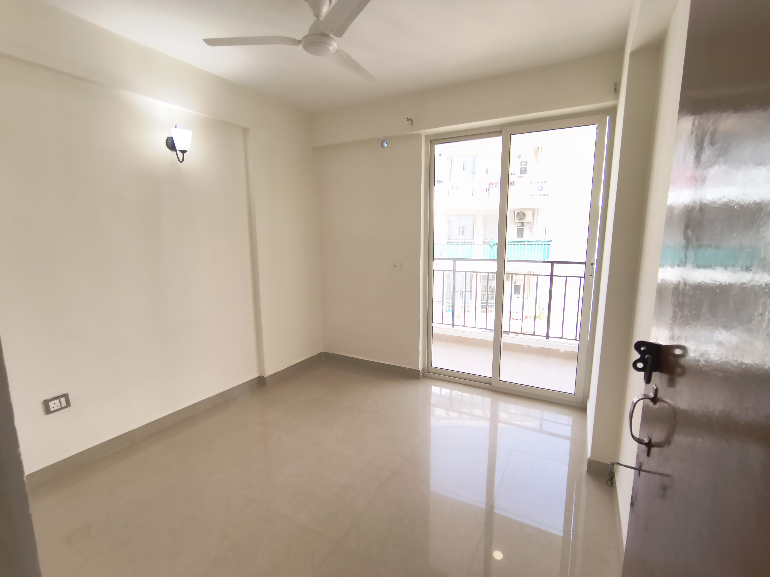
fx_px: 267
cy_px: 288
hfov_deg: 110.5
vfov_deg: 94.5
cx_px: 385
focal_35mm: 12
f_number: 2.2
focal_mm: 2.13
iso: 116
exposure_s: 1/50
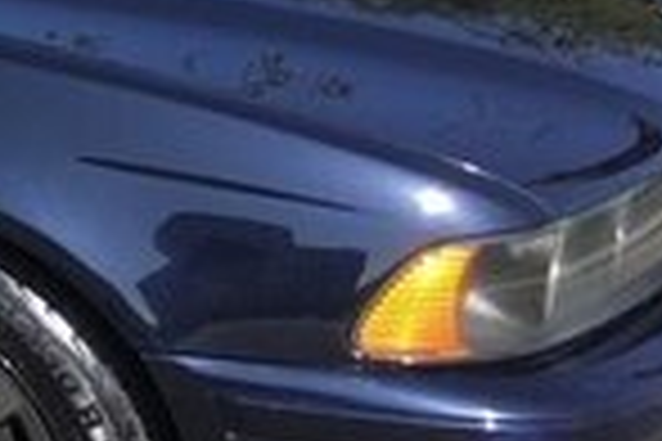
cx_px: -752
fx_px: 2482
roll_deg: -1.7
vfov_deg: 10.1
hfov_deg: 12.8
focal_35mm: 135
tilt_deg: -17.4
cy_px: 137
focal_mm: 4.15
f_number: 2.2
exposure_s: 1/712
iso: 25
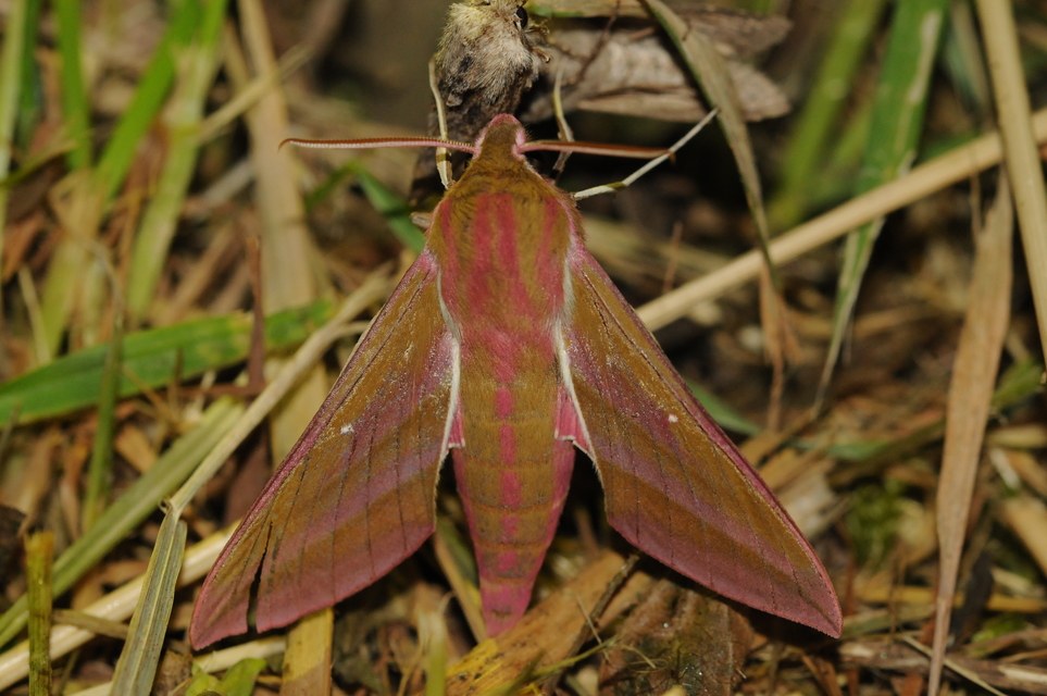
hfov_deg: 13.1
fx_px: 4576
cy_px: 348
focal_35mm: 158
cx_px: 524
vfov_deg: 8.7
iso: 1000
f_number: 10
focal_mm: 105
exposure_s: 1/30
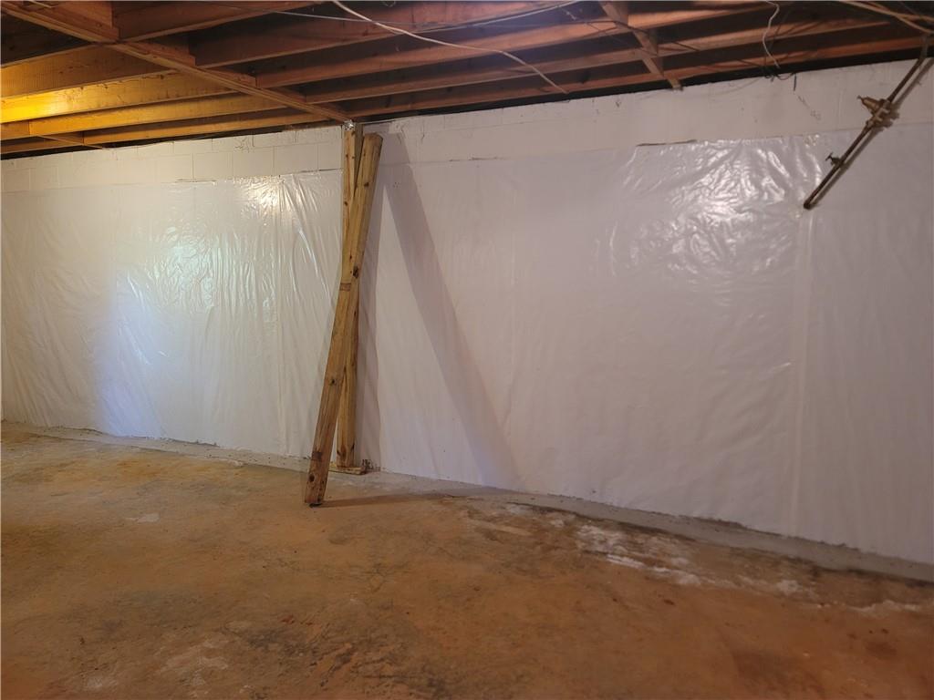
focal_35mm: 25
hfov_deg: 69.4
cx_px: 467
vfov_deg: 54.9
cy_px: 350
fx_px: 675
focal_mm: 7
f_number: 1.8
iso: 500
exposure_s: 1/40
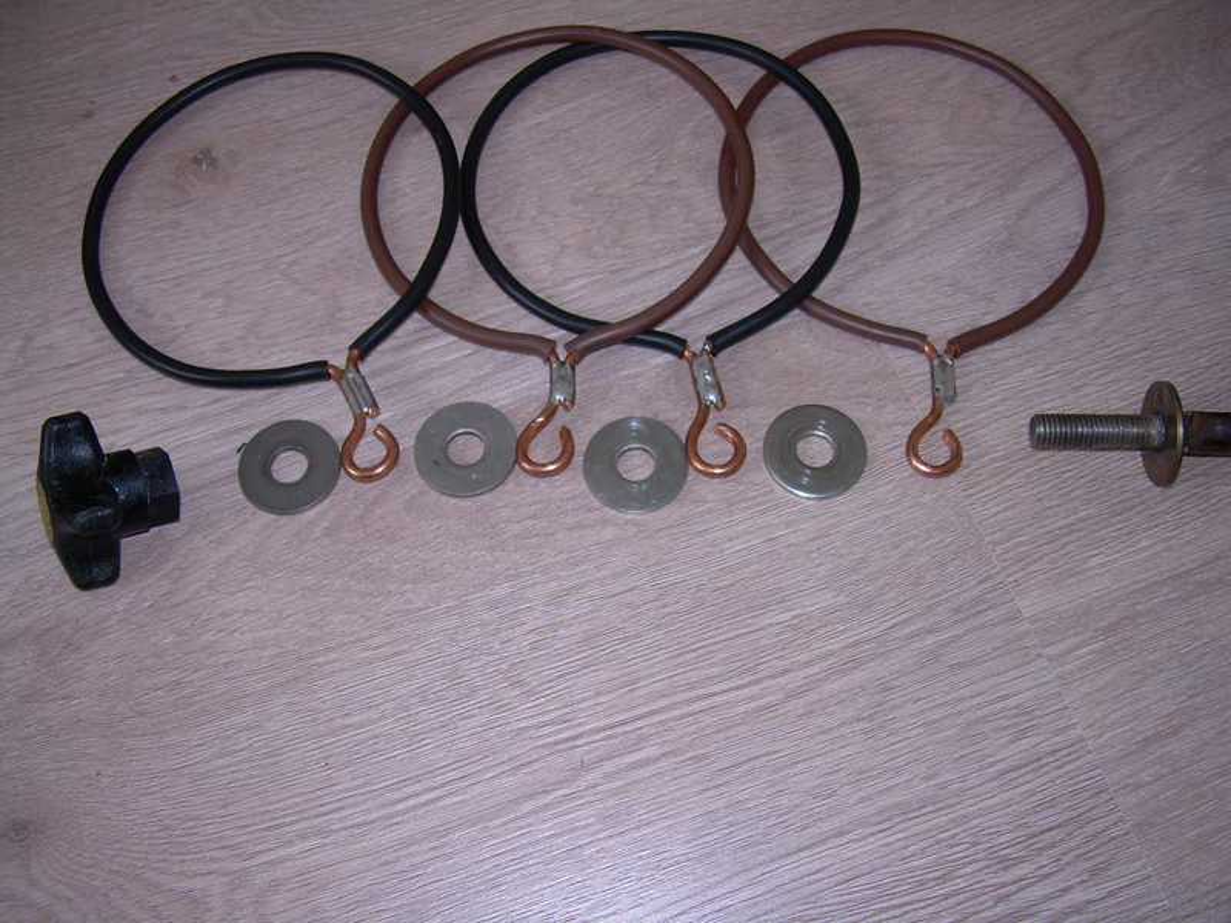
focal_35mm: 38
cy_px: 462
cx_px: 616
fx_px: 1351
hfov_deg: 49.0
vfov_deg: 37.7
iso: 50
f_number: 4.6
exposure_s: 1/60
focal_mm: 6.3
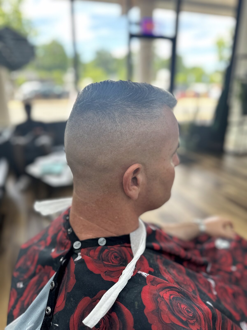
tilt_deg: -18.2
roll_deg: -0.3
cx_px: 124
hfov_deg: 56.8
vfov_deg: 71.6
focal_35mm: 24
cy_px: 165
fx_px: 228
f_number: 1.78
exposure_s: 1/415
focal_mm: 6.86
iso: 80
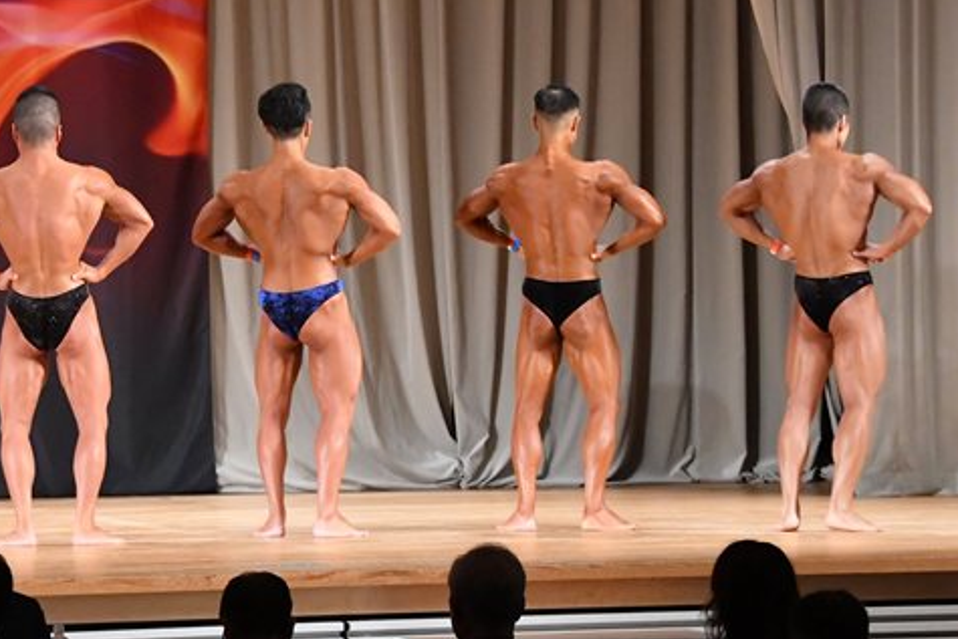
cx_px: 287
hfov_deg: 9.9
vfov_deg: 6.6
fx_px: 5510
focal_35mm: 207
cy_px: 159
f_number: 5.6
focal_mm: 85
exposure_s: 1/400
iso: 7200
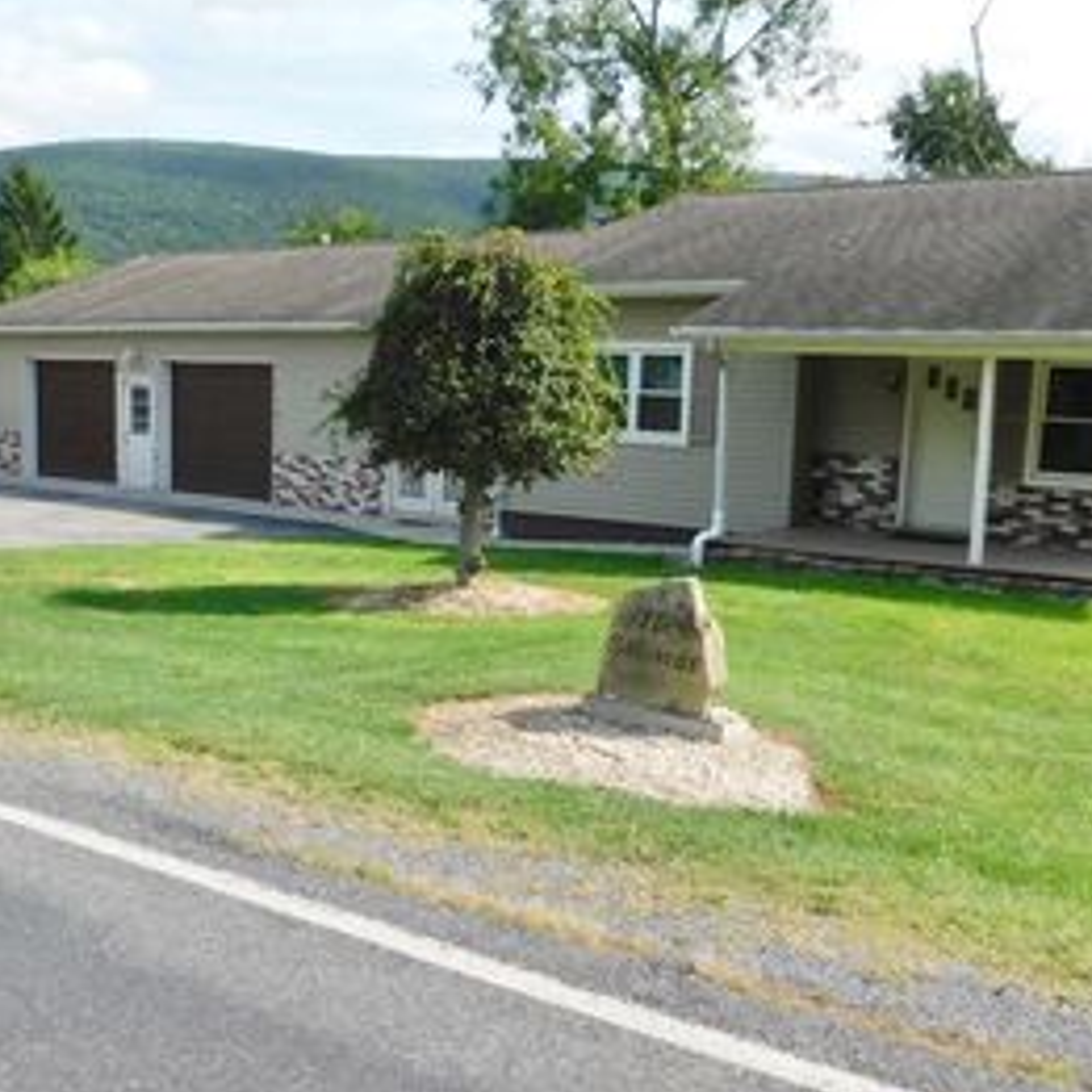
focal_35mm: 39
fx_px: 1392
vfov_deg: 42.8
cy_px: 609
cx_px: 435
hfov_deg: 42.6
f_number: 3
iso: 125
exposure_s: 1/1250
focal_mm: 4
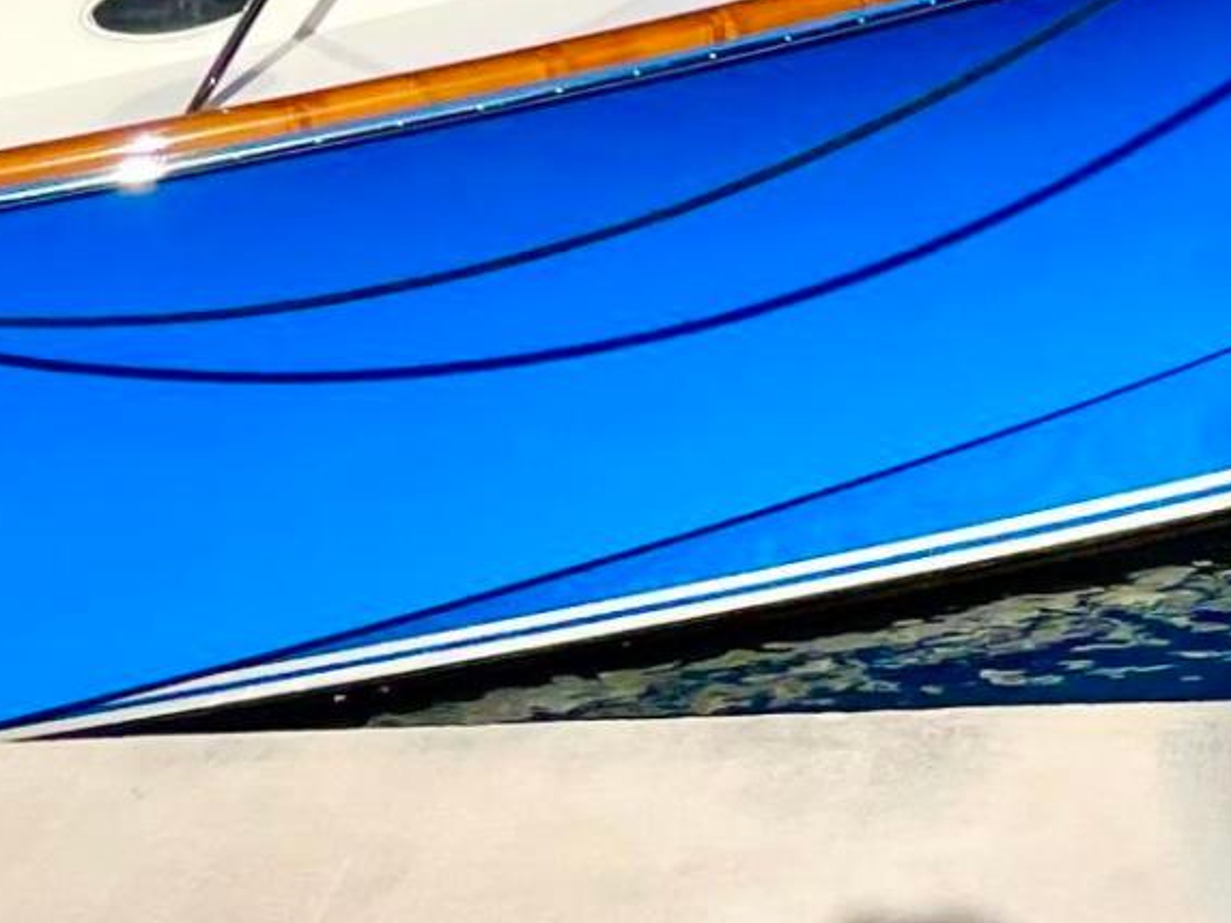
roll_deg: +1.5
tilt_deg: +0.1
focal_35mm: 131
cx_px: 1500
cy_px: -1039
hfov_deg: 14.5
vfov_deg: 10.3
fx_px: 4659
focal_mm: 4.2
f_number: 1.6
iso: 32
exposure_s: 1/6897
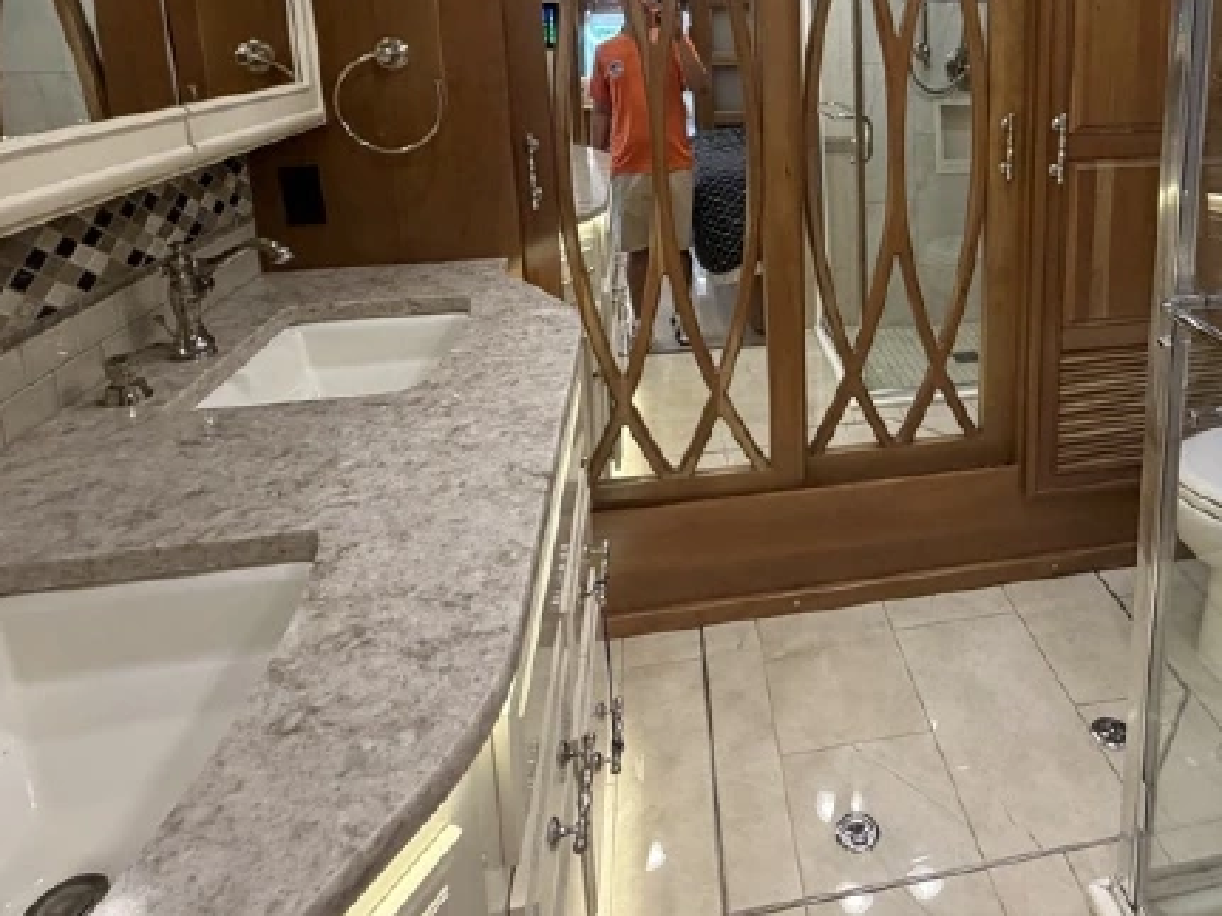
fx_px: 918
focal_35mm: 26
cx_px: 839
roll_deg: +0.5
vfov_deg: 50.0
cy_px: 190
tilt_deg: -10.7
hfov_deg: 65.1
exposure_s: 1/60
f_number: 2.2
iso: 400
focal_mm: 2.22
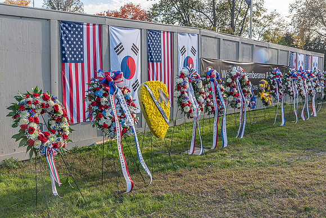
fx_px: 344
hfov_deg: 50.7
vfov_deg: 35.1
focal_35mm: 38
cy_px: 109
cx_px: 163
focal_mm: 38
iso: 500
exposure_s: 1/320
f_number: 9
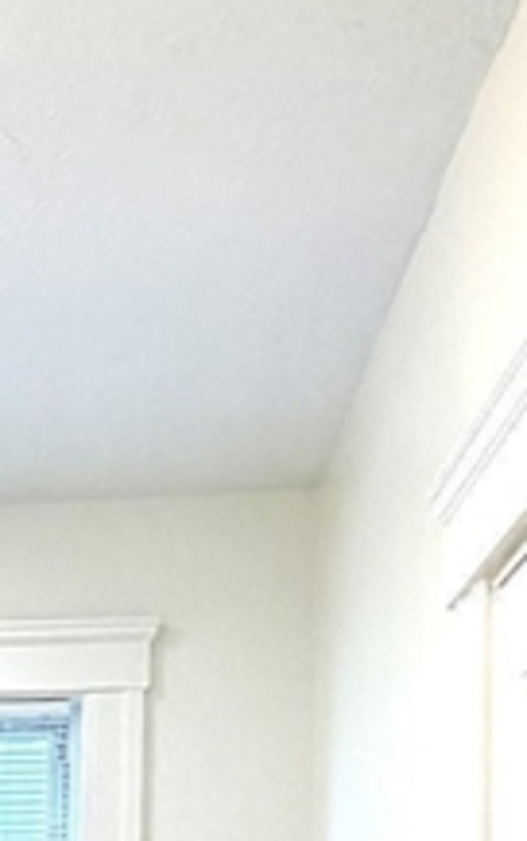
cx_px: -174
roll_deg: -0.8
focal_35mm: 70
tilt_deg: +0.1
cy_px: 1039
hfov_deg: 17.4
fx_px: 1605
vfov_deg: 25.9
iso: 64
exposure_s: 1/128
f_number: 2.2
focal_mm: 2.22
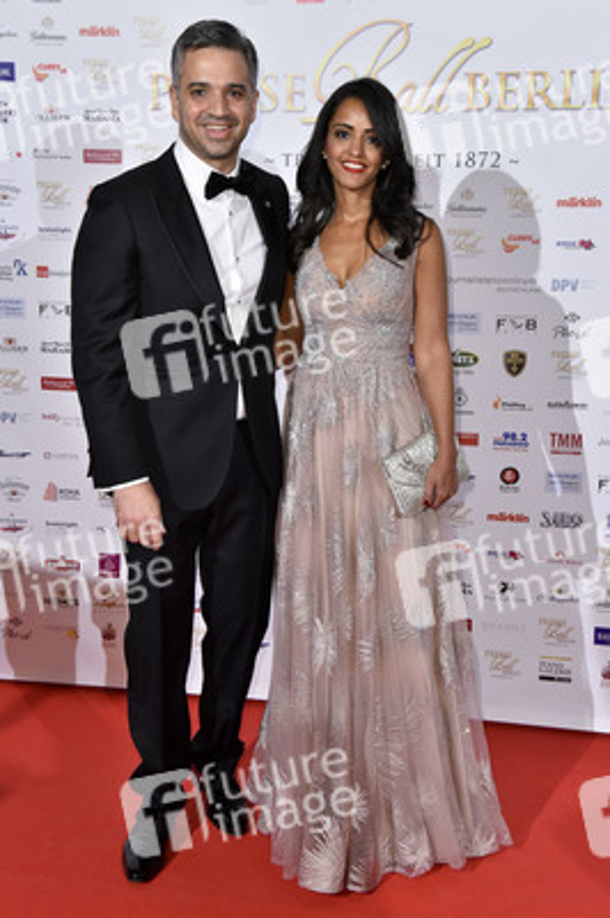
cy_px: 459
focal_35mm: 48
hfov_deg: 28.0
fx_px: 1222
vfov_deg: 41.1
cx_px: 305
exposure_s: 1/125
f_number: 5.6
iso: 2500
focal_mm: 48
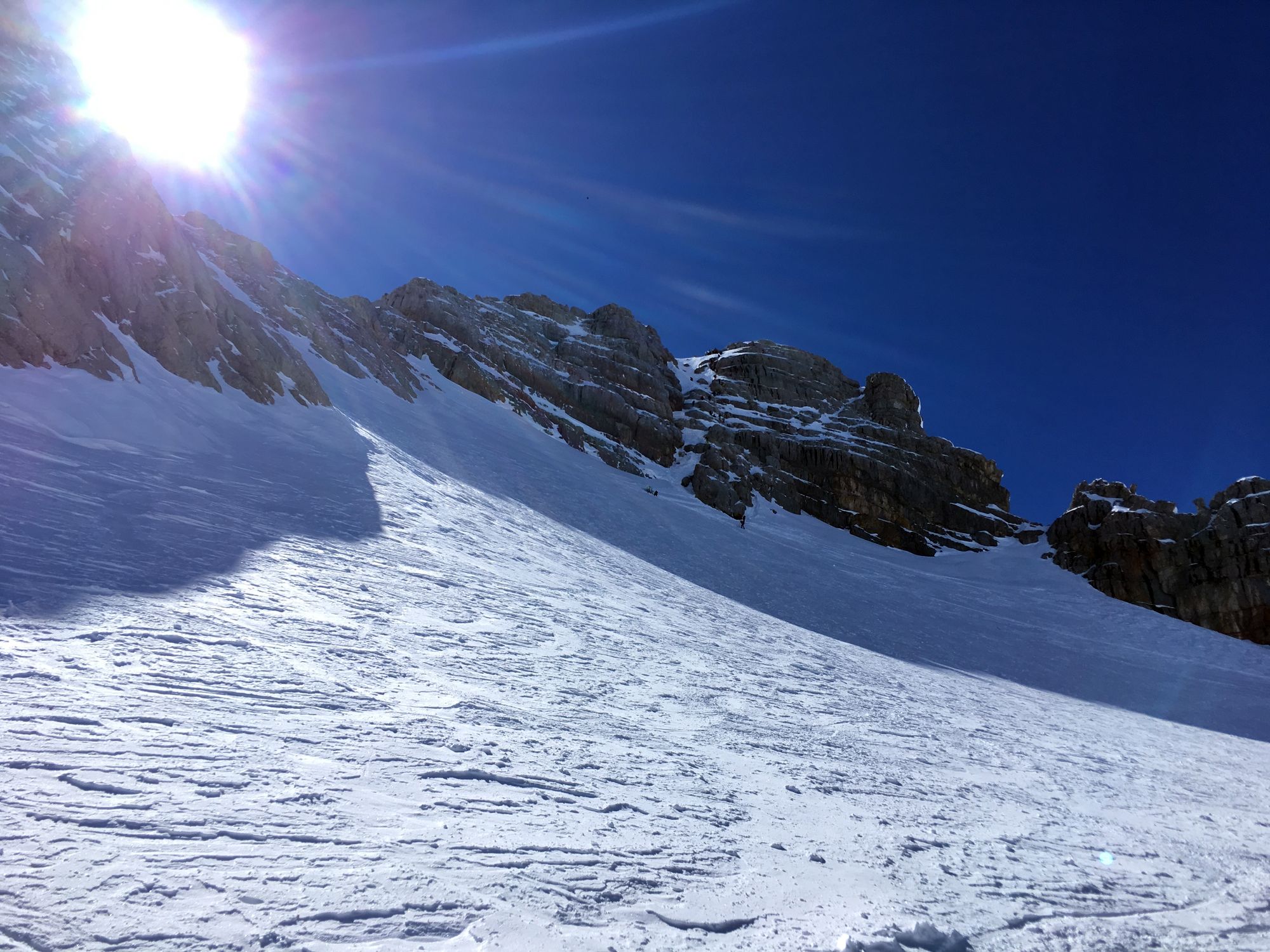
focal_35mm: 29
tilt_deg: +30.7
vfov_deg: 48.2
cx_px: 635
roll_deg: -2.4
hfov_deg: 61.7
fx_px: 1064
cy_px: 476
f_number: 2.2
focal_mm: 4.15
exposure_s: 1/2404
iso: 25
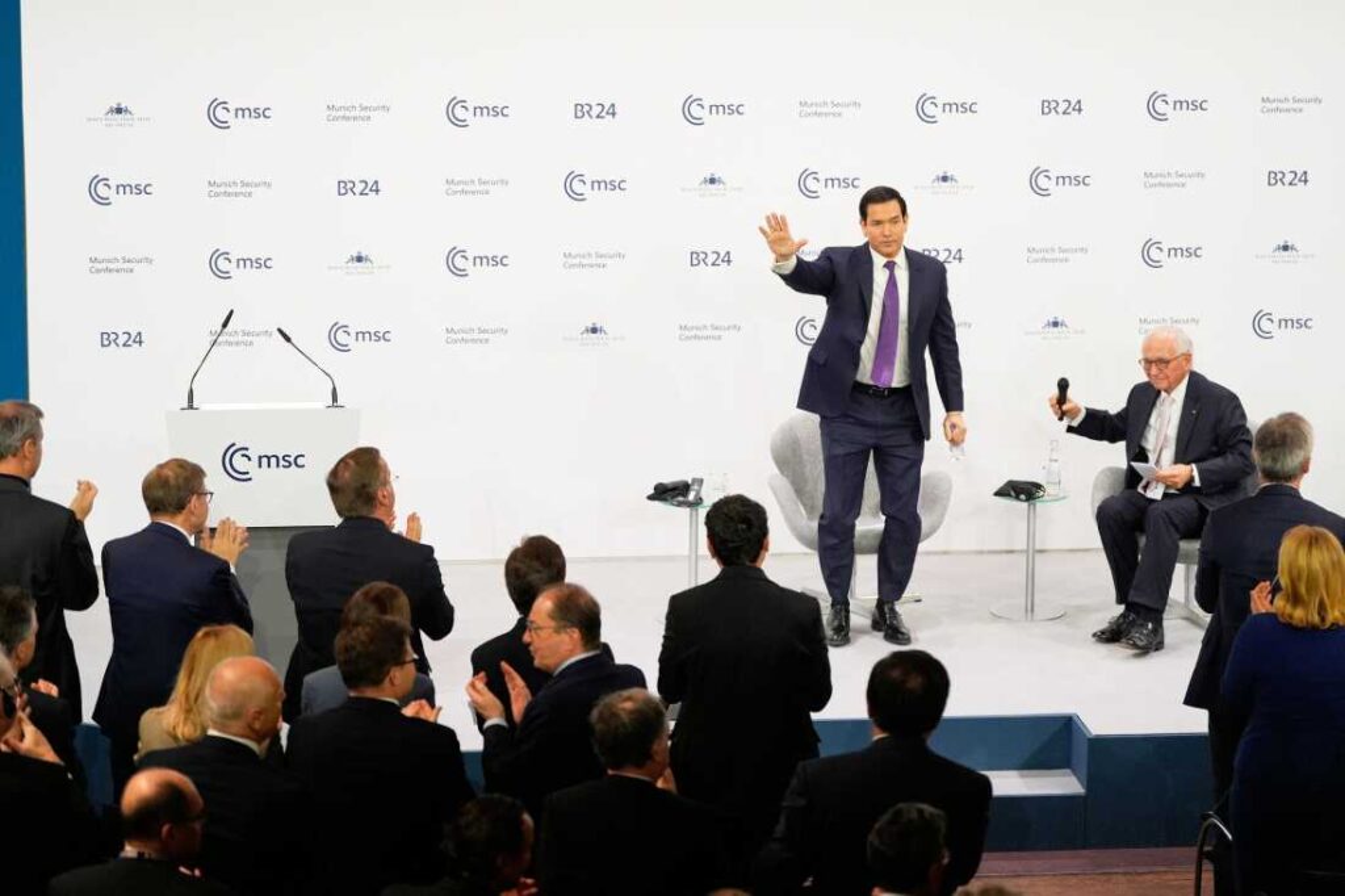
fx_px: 4295
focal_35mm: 115
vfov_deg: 11.9
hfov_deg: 17.8
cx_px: 672
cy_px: 448
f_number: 2.8
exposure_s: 1/500
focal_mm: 115
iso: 2000
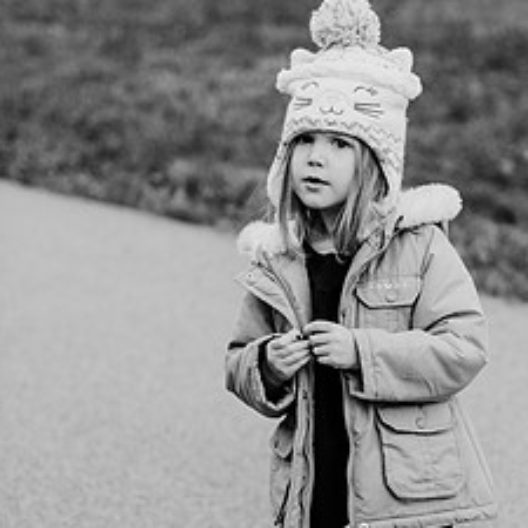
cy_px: 312
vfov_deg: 20.4
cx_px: 338
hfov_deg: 20.4
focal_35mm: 85
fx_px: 1467
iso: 320
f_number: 2.2
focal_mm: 50
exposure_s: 1/800
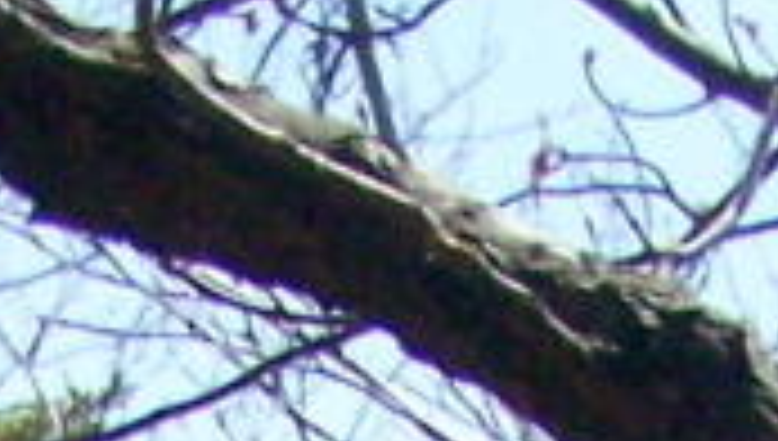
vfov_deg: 3.2
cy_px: 2882
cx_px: 427
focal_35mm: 326
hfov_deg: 6.6
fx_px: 6737
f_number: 5.6
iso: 400
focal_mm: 6.3
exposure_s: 1/1250
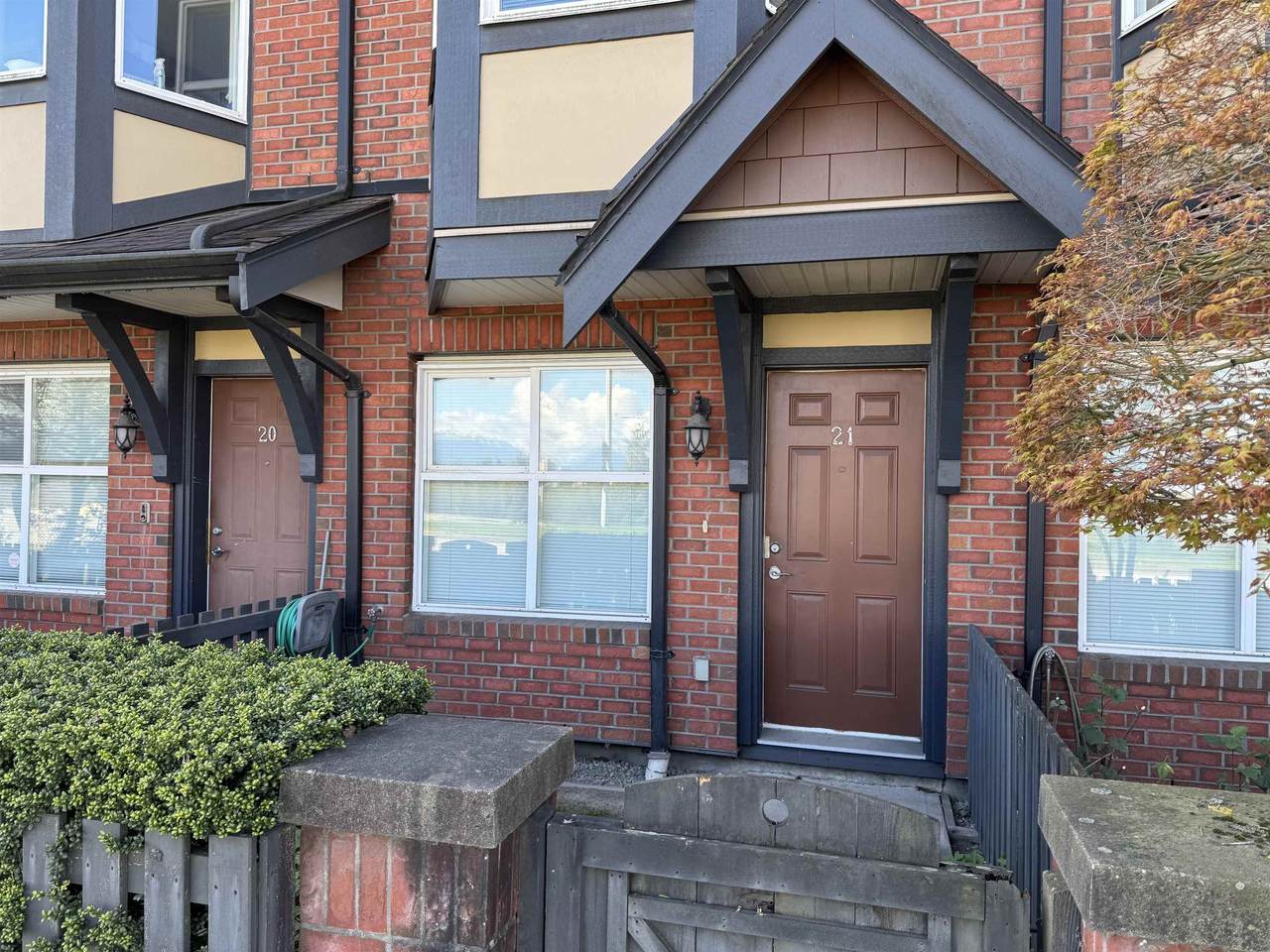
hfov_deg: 71.6
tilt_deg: +0.5
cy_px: 476
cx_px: 635
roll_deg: -0.2
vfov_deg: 56.8
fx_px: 881
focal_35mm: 24
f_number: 1.78
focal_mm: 6.76
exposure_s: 1/356
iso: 80
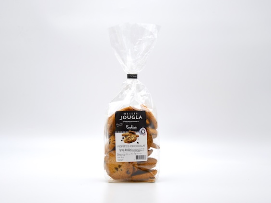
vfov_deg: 20.2
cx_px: 131
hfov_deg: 26.7
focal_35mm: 73
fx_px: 572
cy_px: 101
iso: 100
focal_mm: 45
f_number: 4.8
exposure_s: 1/80
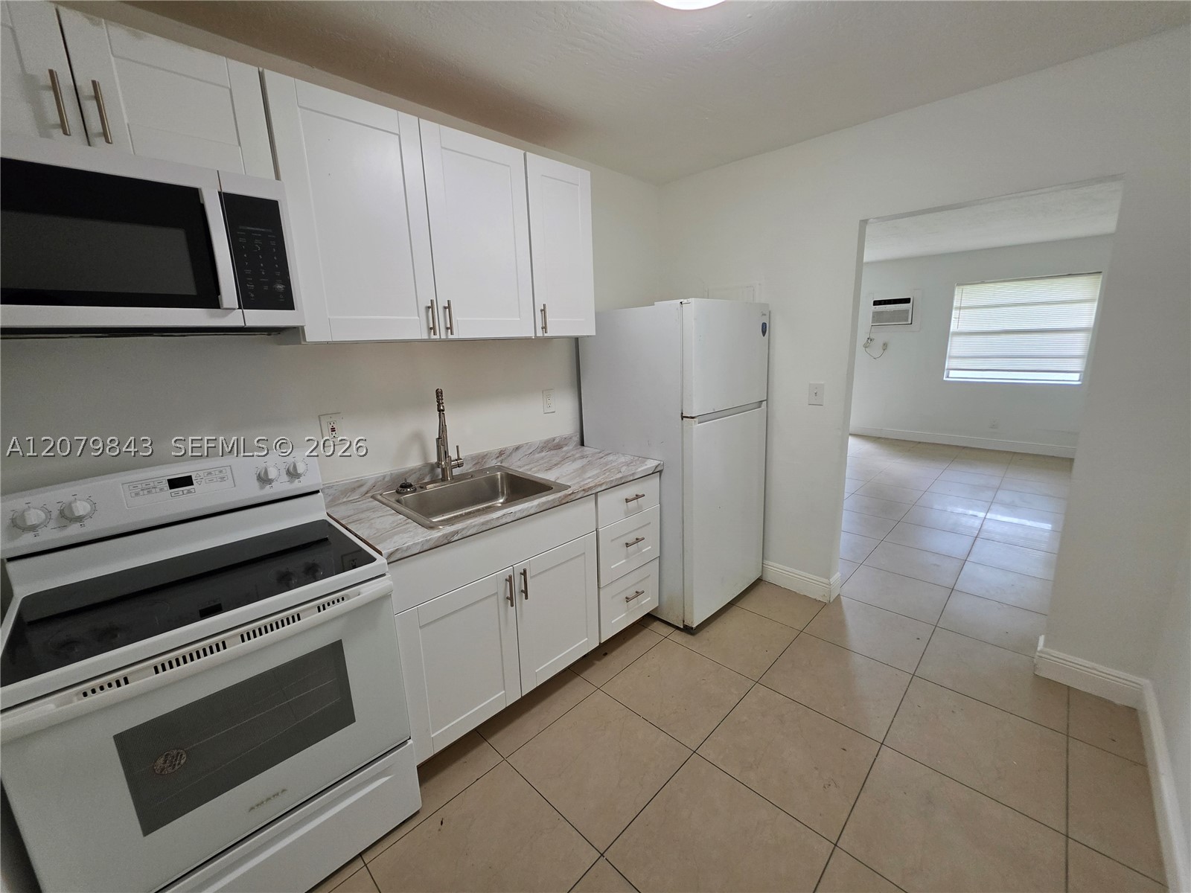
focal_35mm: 13
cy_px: 446
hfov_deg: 106.2
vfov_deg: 89.9
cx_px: 596
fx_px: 447
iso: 250
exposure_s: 1/120
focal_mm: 2.2
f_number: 1.9
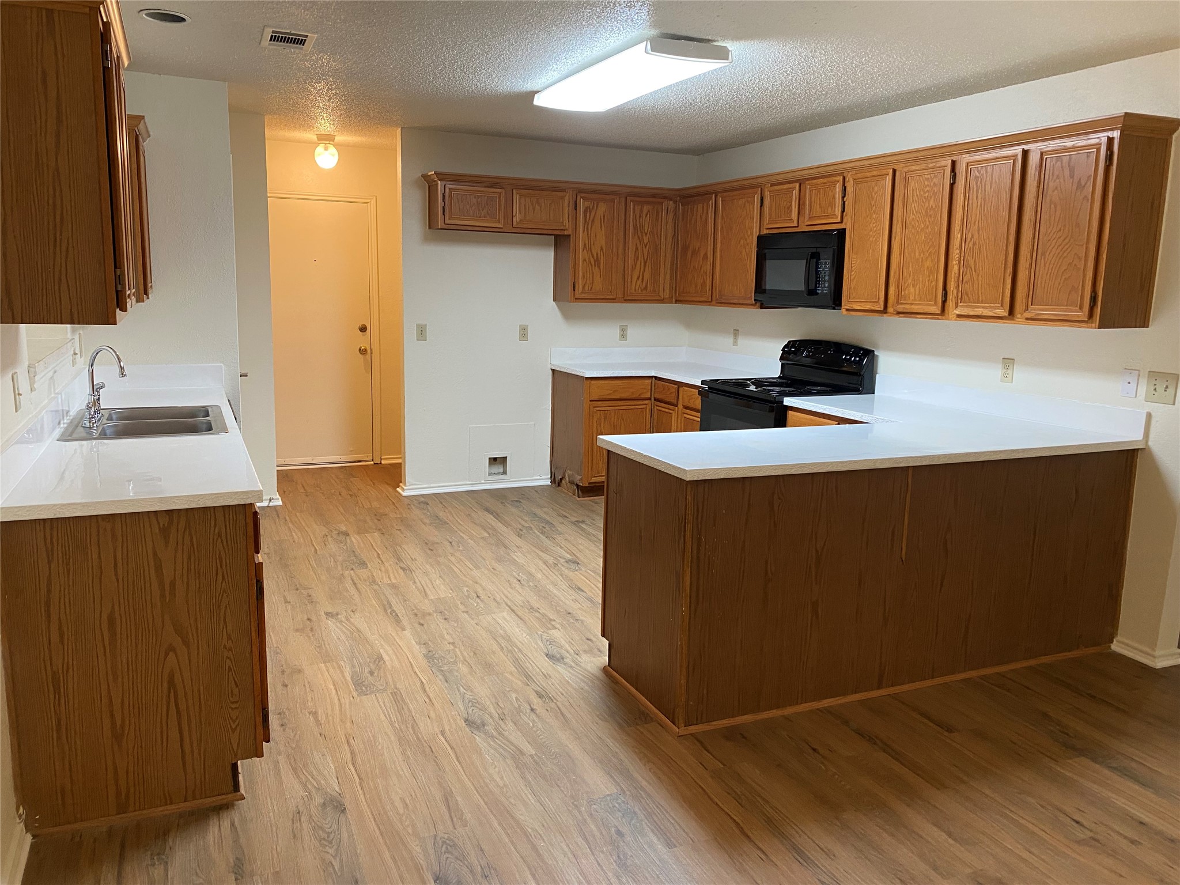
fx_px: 886
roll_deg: -1.8
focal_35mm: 26
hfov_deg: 67.3
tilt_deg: -10.0
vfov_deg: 53.1
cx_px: 590
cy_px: 442
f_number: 1.8
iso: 160
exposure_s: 1/60
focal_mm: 4.25
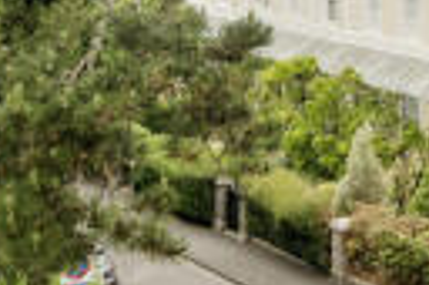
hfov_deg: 17.6
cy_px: -169
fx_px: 1369
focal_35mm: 115
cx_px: 375
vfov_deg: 11.3
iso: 400
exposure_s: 1/500
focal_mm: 21
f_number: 8
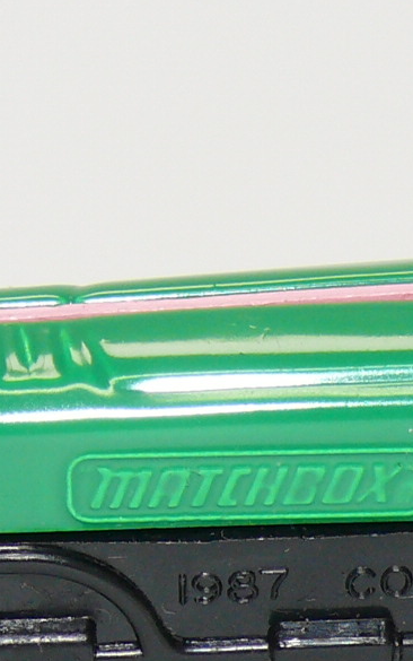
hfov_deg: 4.1
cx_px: 244
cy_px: 520
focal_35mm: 319
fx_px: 5741
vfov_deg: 6.6
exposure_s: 1/30
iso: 100
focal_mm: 13.9
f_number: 4
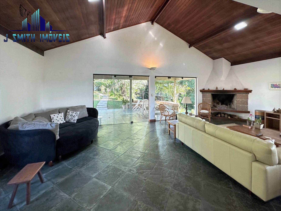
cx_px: 140
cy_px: 106
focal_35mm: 14
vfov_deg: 85.7
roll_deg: +0.2
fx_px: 114
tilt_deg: -3.4
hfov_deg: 102.1
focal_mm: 2.22
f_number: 2.2
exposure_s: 1/120
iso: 160
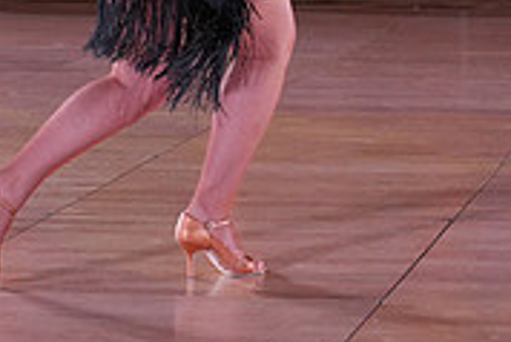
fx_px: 2500
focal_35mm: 176
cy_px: -139
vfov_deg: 7.7
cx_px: 551
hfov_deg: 11.5
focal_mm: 54
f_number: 4.5
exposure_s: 1/400
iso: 2000
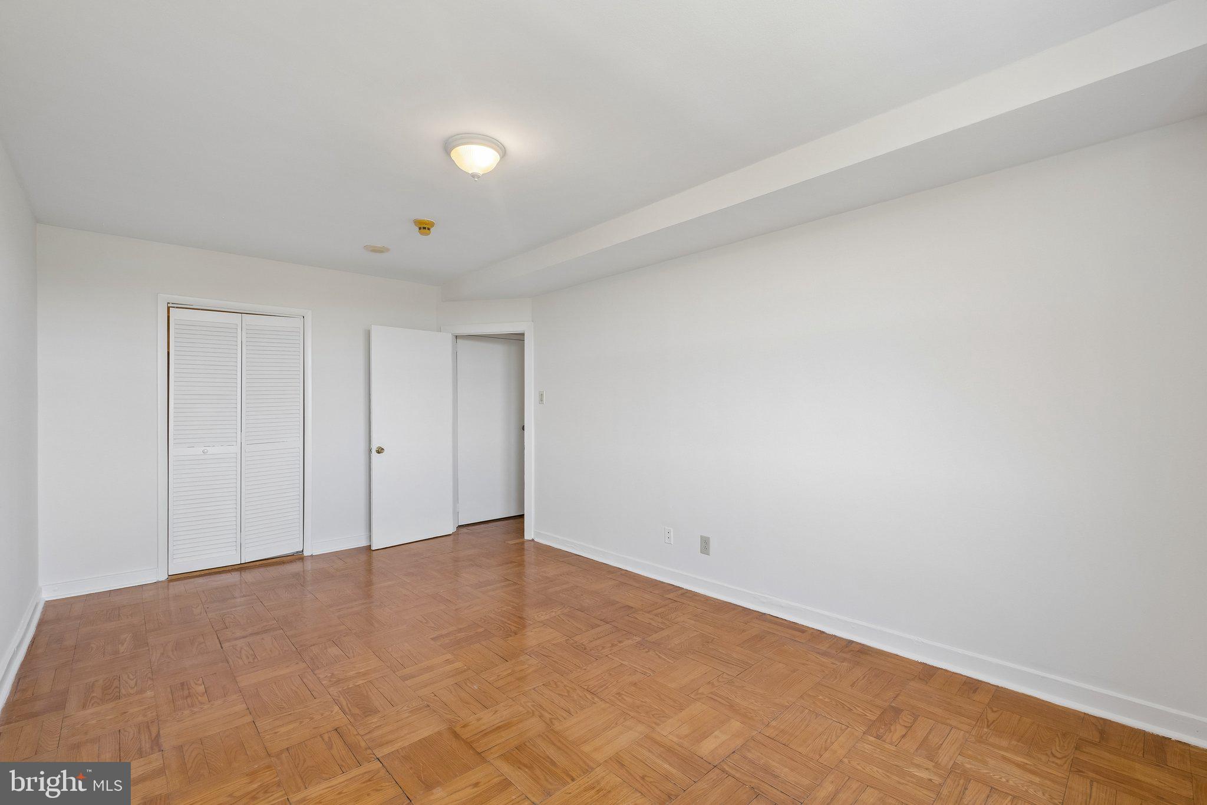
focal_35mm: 15
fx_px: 503
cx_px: 604
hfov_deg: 100.4
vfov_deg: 77.3
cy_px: 402
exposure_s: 1/10
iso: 250
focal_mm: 10
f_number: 8
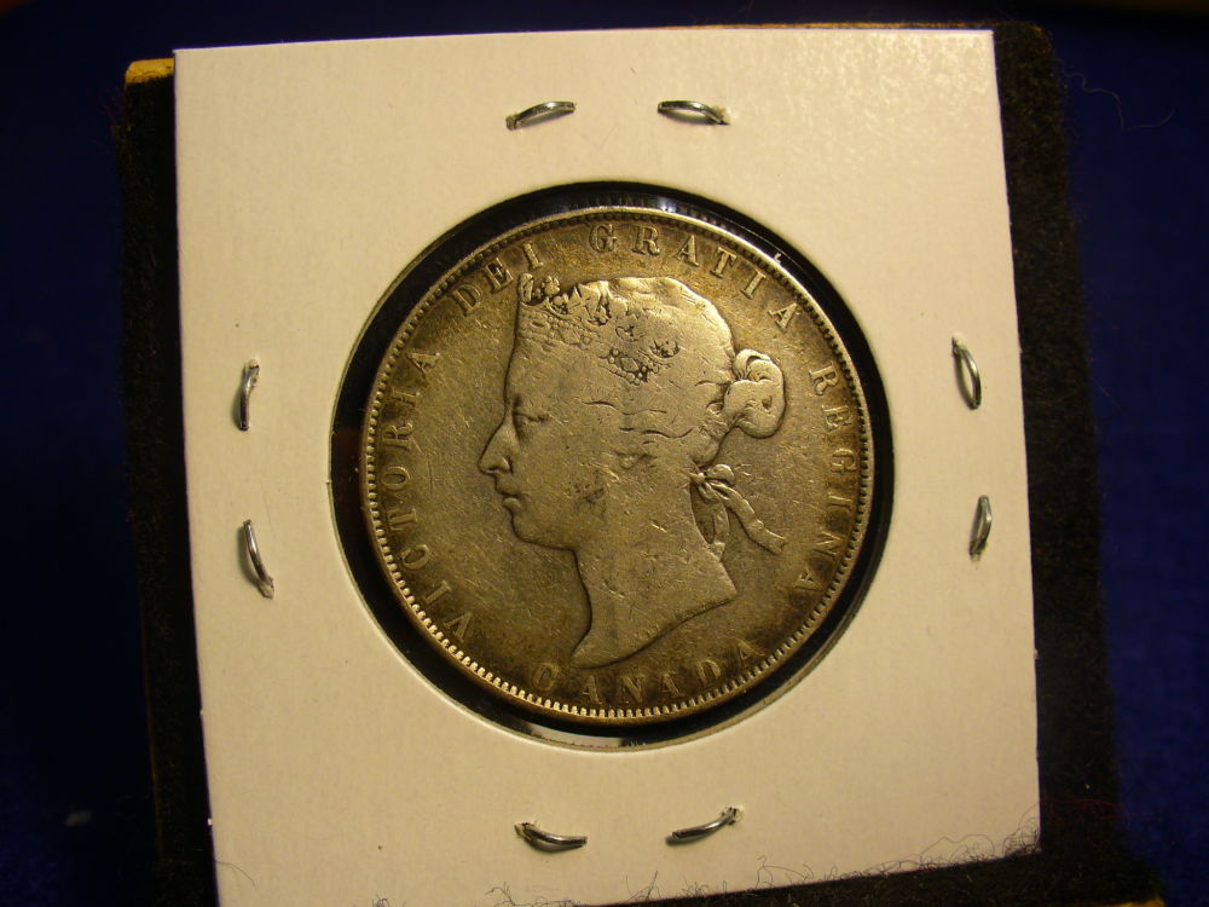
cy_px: 454
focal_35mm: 37
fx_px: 1292
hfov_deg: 50.1
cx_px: 604
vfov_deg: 38.7
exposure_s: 1/100
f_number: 2.8
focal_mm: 6.1
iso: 80
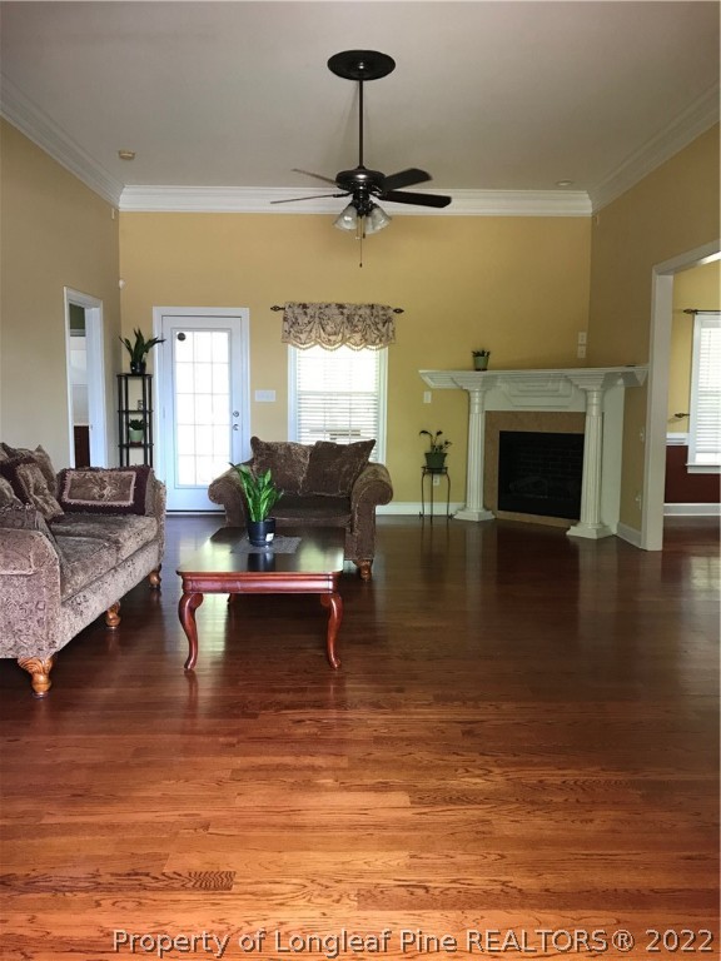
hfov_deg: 49.7
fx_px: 778
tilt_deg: -5.8
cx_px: 360
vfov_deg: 63.4
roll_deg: +0.1
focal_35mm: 28
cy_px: 480
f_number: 1.8
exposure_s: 1/15
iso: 40
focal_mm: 3.99
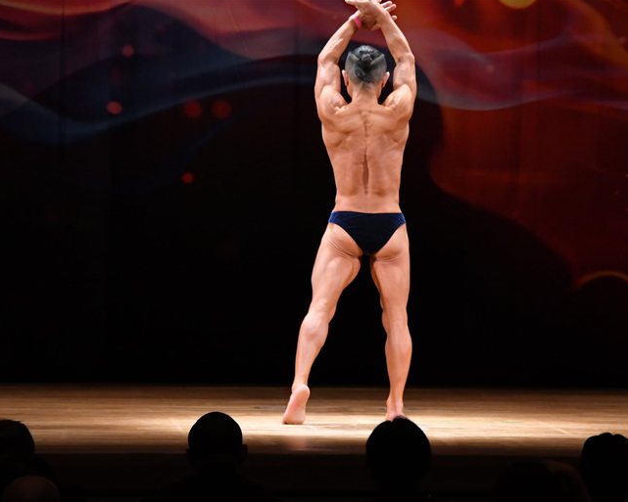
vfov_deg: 6.3
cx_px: 362
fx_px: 4573
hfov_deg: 7.9
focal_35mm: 246
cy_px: 251
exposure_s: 1/400
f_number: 5.6
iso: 4000
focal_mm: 145
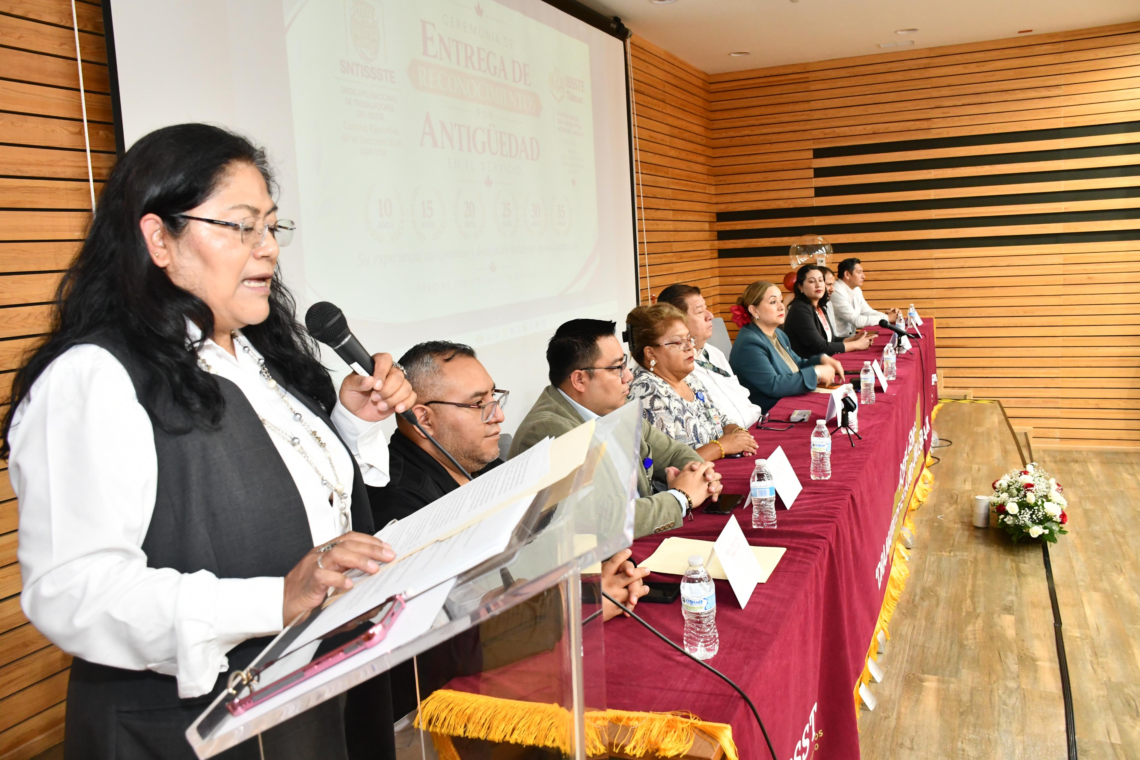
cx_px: 570
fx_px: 855
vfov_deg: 47.9
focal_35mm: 27
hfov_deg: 67.4
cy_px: 380
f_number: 5
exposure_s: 1/40
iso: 2000
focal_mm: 18
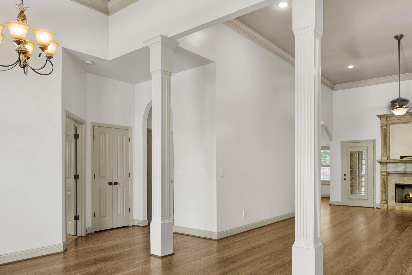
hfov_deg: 71.5
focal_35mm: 25
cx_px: 214
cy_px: 178
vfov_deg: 50.6
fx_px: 286
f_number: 5.6
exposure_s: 1/5
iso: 100
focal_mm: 14
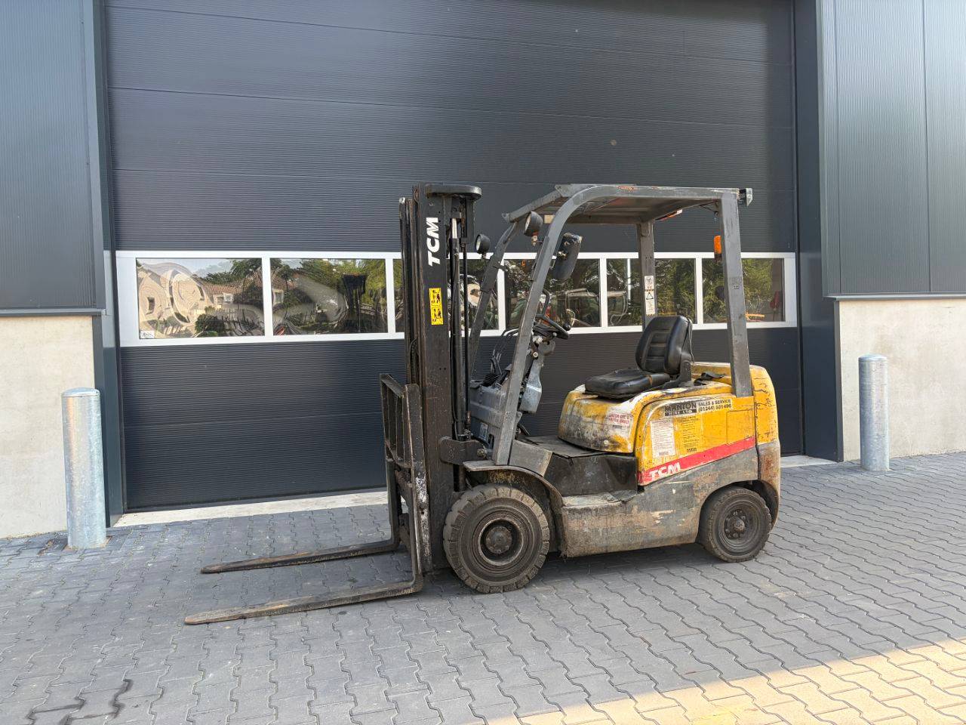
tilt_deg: -0.8
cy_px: 362
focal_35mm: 26
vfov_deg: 53.1
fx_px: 726
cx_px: 483
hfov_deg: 67.3
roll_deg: +2.1
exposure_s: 1/363
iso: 64
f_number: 1.6
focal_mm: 5.96
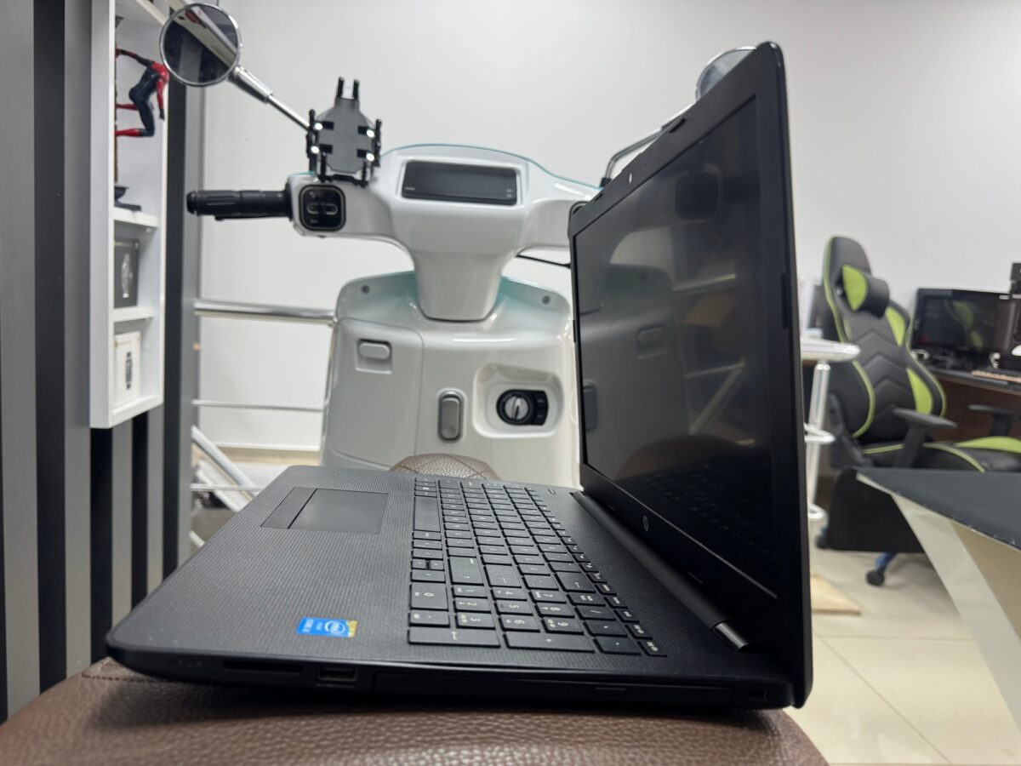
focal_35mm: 24
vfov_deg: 56.8
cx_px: 510
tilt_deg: -7.5
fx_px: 708
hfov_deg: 71.6
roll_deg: -4.5
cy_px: 383
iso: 200
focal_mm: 6.76
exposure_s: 1/100
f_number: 1.78
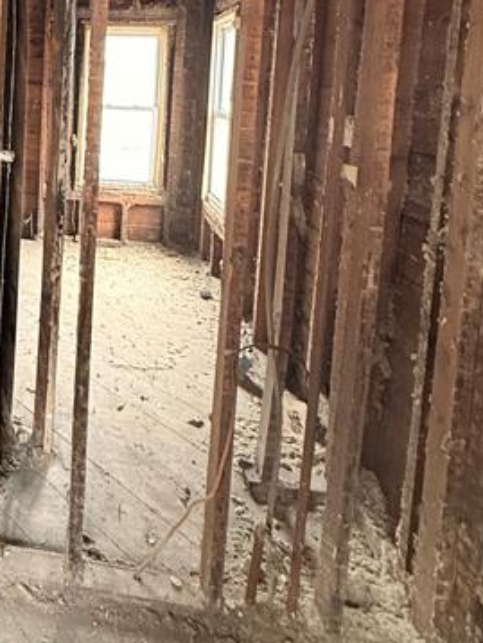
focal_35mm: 30
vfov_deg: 55.6
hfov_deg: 39.8
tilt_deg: -3.6
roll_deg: +0.1
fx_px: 557
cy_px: 126
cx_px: -25
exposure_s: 1/60
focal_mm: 2.22
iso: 640
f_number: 2.2
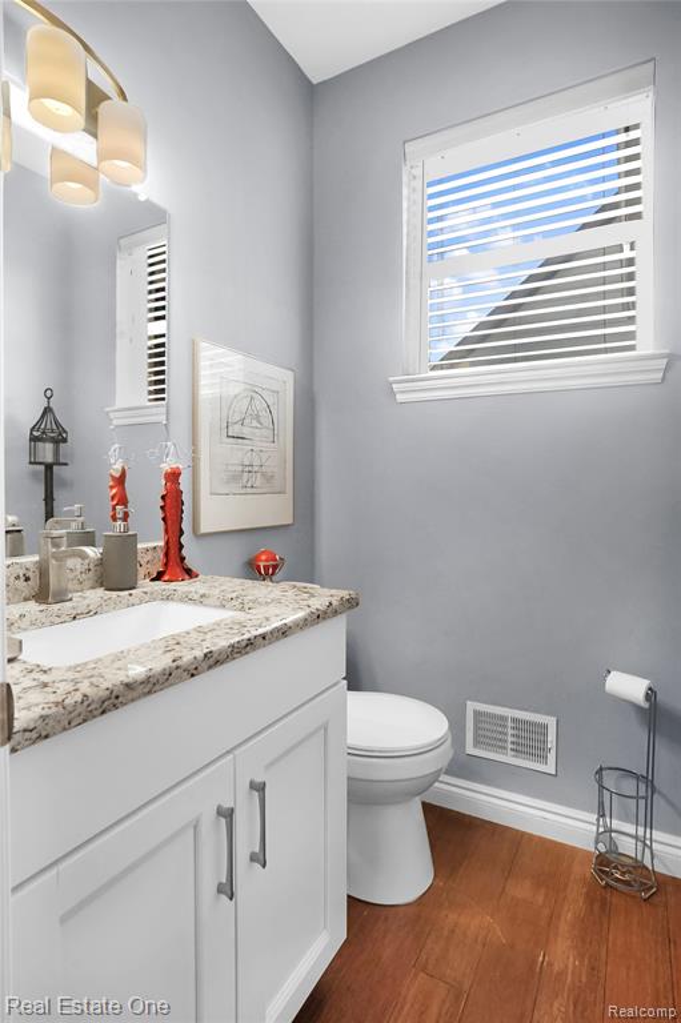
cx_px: 340
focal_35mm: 17
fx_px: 483
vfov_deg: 93.3
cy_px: 512
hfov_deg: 70.4
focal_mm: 17
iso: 3200
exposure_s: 1/100
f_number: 8
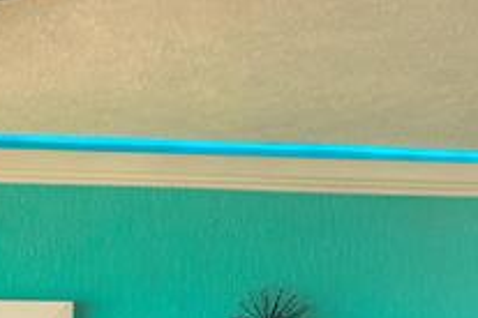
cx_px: 2
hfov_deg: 20.0
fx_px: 1314
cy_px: 581
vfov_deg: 12.6
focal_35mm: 99
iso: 400
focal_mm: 20
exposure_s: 1/400
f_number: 2.8
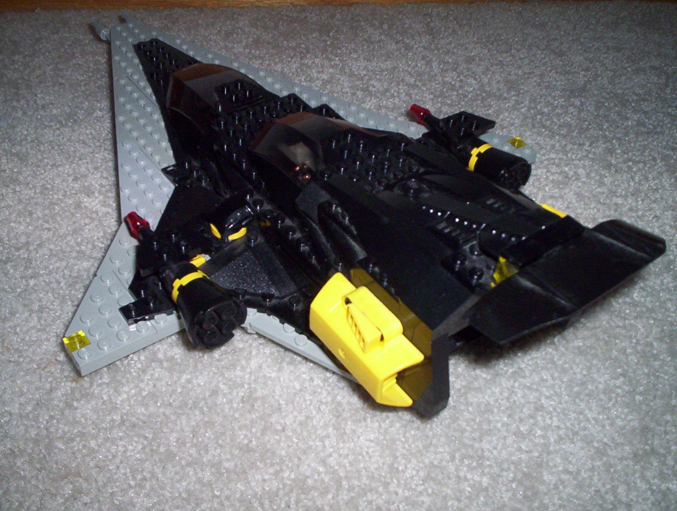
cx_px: 338
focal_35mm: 38
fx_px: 745
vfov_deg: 37.9
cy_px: 256
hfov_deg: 48.9
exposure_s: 1/60
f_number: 4.5
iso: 140
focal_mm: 4.99
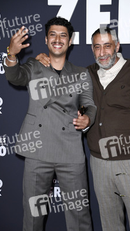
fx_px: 680
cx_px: 76
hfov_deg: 10.9
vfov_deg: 19.3
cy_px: 116
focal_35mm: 111
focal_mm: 105
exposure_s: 1/250
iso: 1000
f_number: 5.6
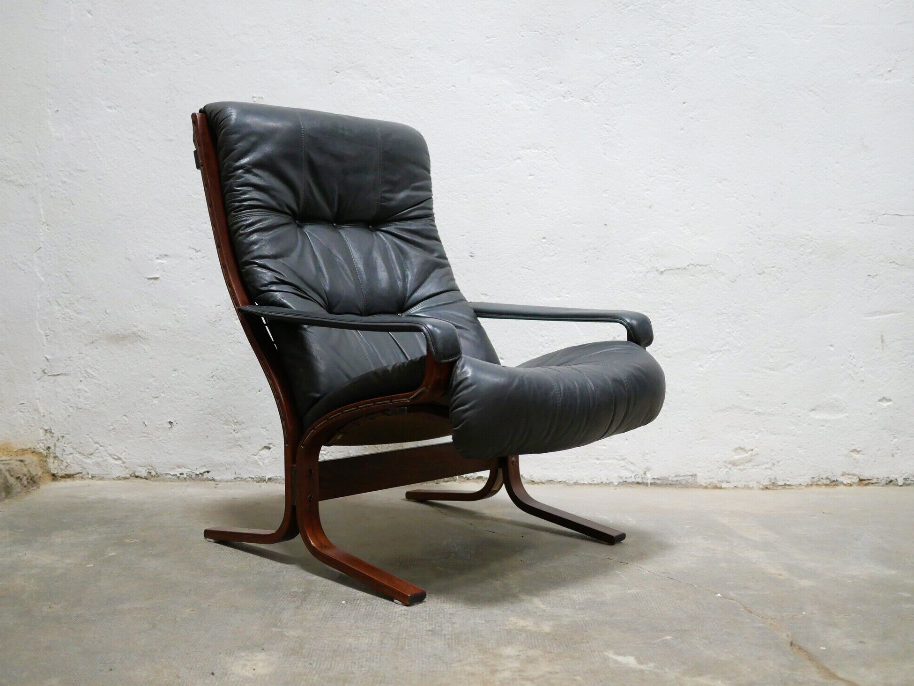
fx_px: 1083
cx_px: 447
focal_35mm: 41
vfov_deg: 35.2
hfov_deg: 45.8
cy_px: 341
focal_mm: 20
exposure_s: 1/60
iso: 1600
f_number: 1.7
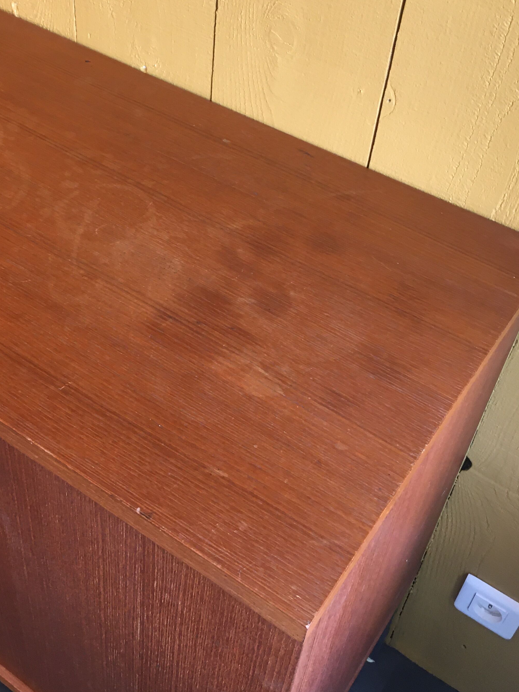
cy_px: 298
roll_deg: -5.0
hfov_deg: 32.8
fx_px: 880
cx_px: 201
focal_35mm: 44
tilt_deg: -44.4
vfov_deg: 42.8
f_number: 2.2
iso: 100
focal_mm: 4.15
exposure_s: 1/33
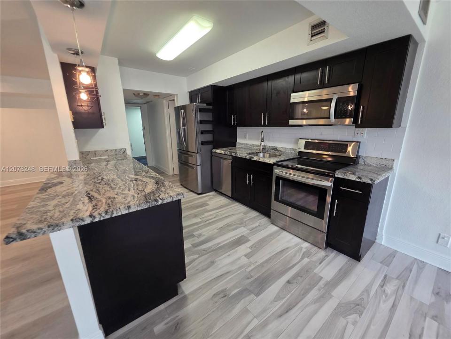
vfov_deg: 89.9
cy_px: 170
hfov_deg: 106.2
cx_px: 226
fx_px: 169
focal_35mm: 13
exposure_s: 1/120
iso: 160
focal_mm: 2.2
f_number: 1.9
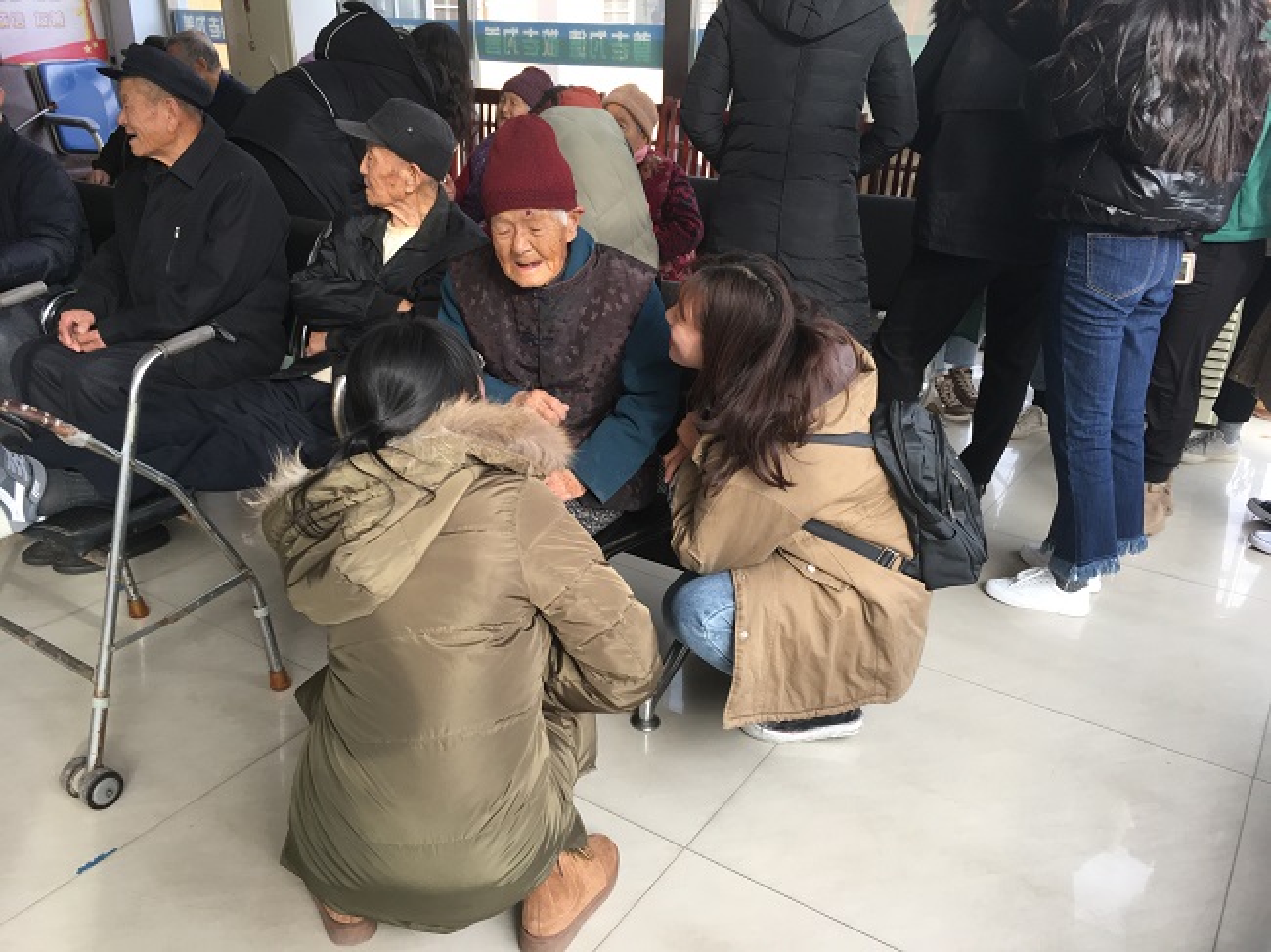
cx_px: 636
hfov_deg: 61.7
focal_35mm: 29
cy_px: 476
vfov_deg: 48.2
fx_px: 1064
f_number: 2.2
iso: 40
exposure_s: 1/100
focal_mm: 4.15
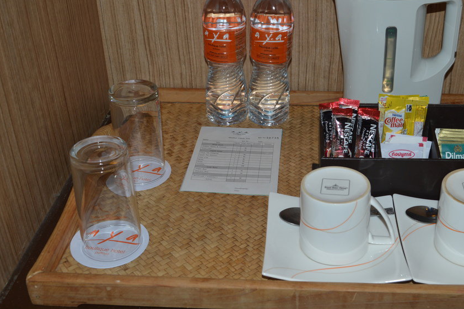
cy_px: 126
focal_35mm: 46
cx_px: 278
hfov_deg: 42.9
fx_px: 587
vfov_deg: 29.4
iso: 100
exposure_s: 1/60
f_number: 8
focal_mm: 25
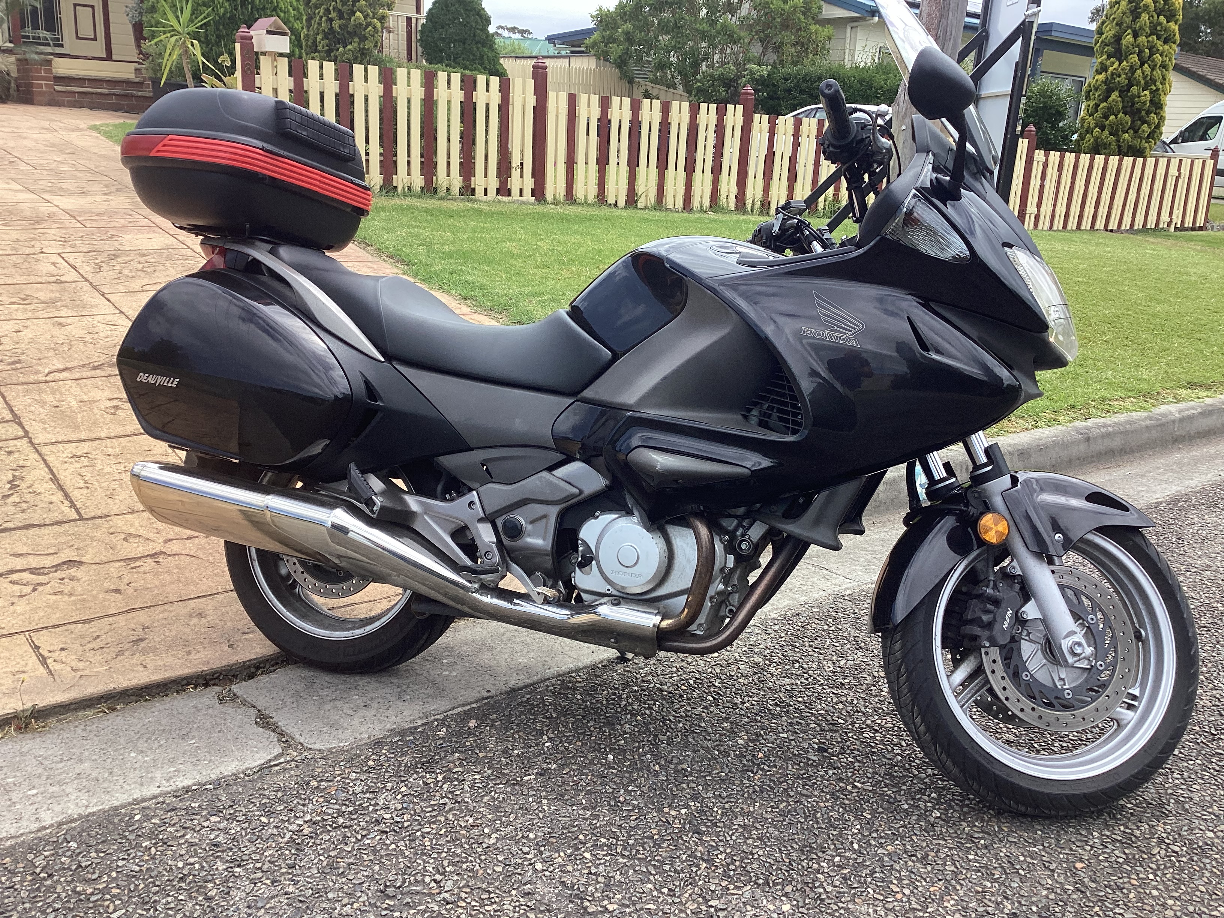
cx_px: 612
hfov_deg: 58.4
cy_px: 459
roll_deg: -4.4
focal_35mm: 31
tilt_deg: -18.4
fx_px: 1096
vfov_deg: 45.4
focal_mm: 3.3
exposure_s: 1/637
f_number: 2.4
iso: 25
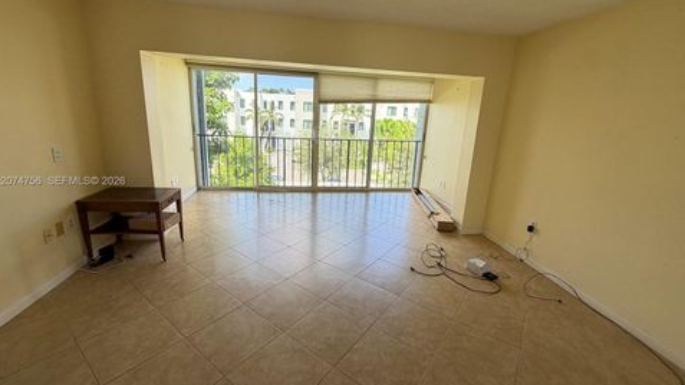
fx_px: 291
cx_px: 345
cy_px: 182
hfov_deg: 99.4
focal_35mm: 16
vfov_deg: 67.0
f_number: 2.2
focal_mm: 2.22
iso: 64
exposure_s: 1/121
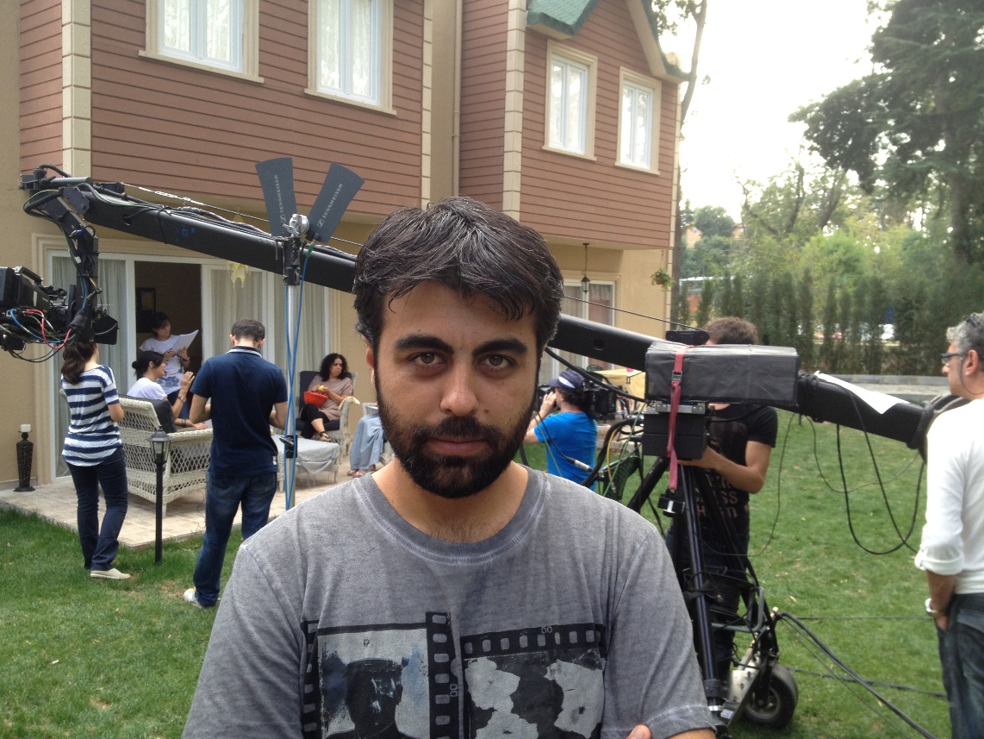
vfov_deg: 40.7
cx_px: 492
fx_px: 995
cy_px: 370
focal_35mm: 35
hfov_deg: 52.6
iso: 64
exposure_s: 1/154
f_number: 2.4
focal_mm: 4.28
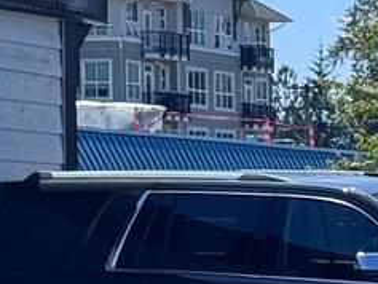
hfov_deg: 7.4
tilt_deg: -4.6
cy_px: 712
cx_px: 700
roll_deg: +0.0
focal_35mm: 259
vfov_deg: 5.5
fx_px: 2830
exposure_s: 1/4310
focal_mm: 6.76
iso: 64
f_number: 1.78
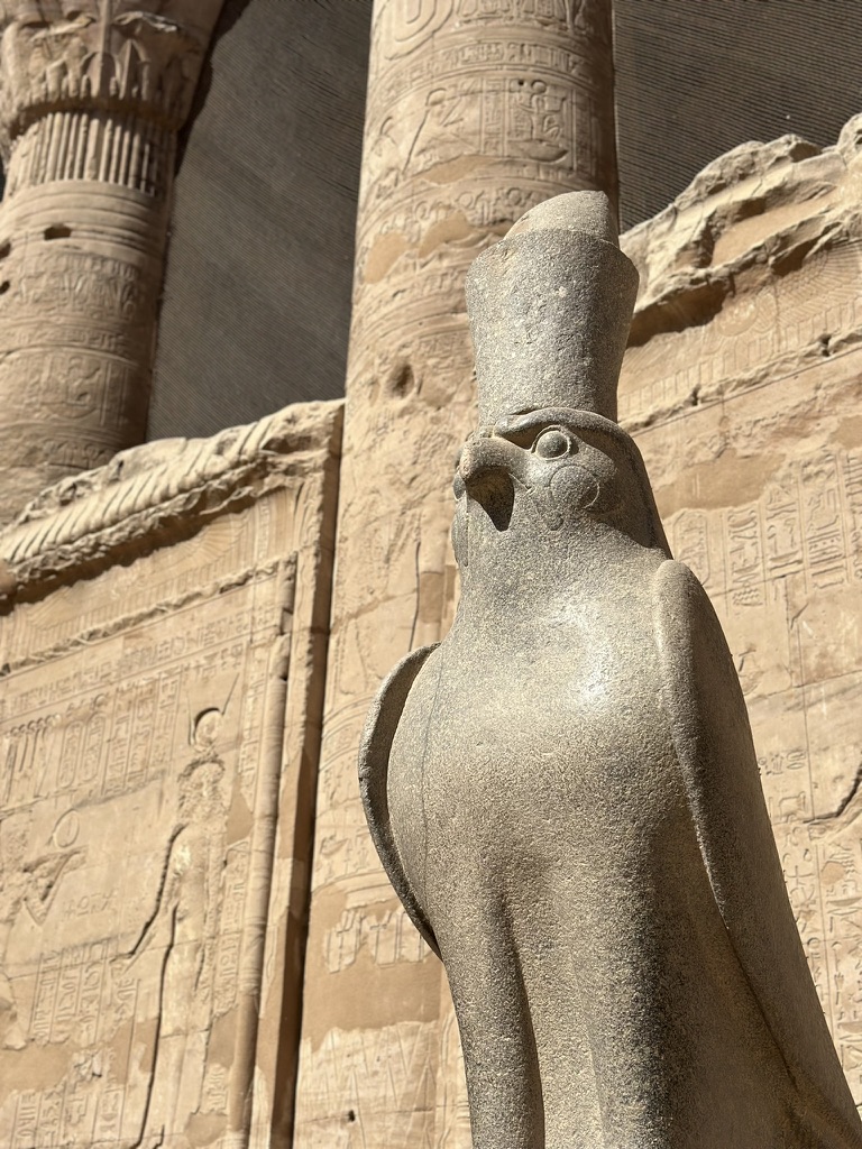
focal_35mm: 48
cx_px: 431
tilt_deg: +26.1
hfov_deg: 30.3
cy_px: 574
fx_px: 1594
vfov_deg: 39.7
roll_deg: -0.7
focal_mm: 6.86
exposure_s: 1/8929
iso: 80
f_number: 1.78
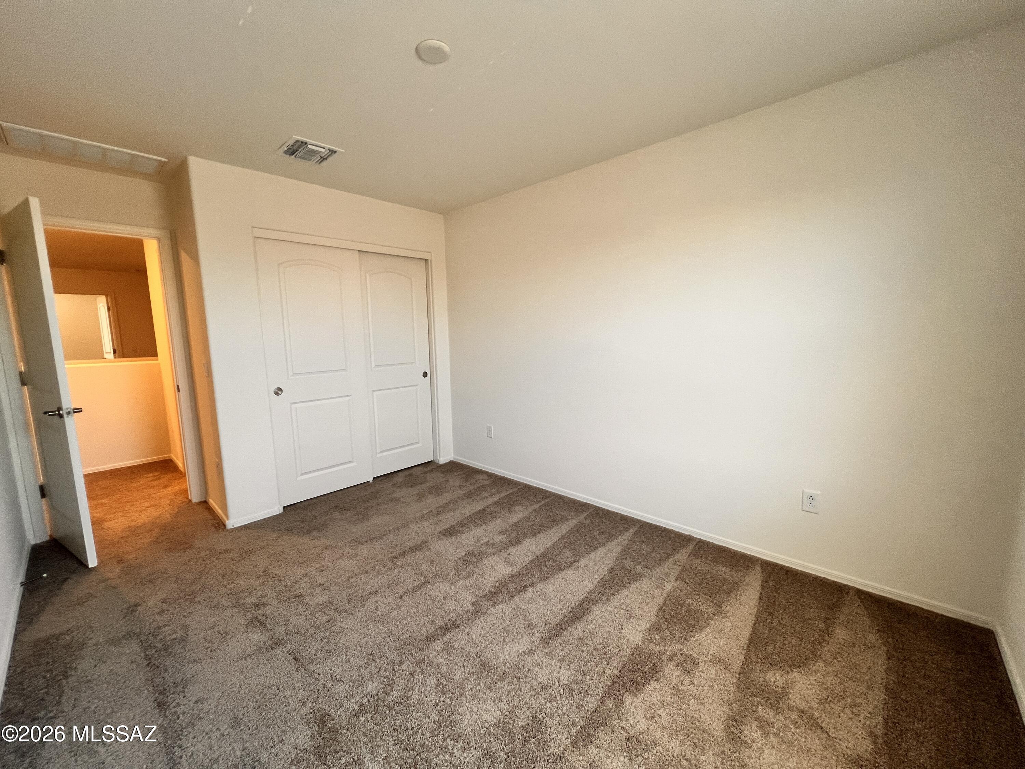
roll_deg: +1.2
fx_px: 385
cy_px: 384
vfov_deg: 89.9
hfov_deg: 106.2
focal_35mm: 13
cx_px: 512
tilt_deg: -8.0
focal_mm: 1.57
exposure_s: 1/99
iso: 160
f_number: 1.8
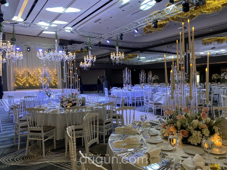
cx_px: 114
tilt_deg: -2.6
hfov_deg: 67.3
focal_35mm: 26
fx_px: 170
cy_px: 85
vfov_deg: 53.1
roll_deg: +1.9
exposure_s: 1/50
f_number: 1.8
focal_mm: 4.25
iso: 125
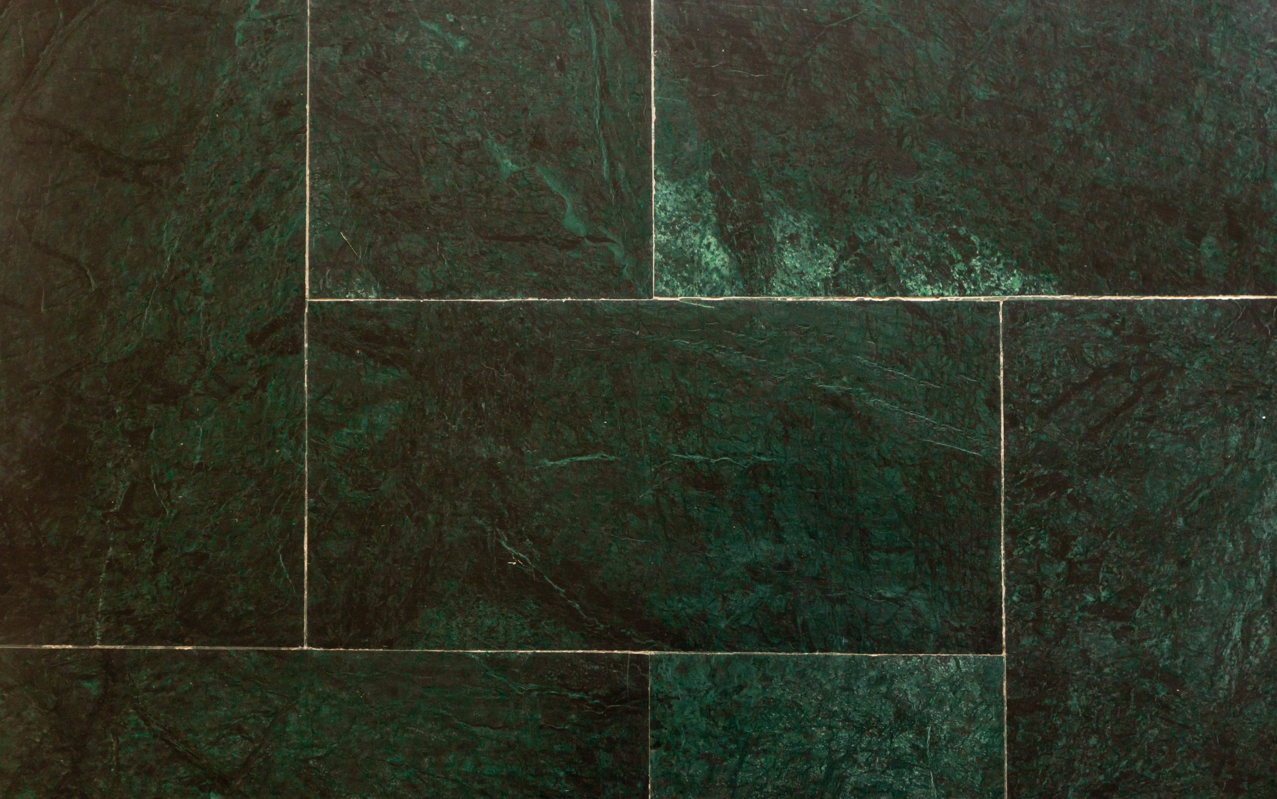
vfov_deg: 16.9
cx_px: 640
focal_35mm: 77
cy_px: 407
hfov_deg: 26.8
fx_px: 2680
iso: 500
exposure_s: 1/40
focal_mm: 50
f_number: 4.5
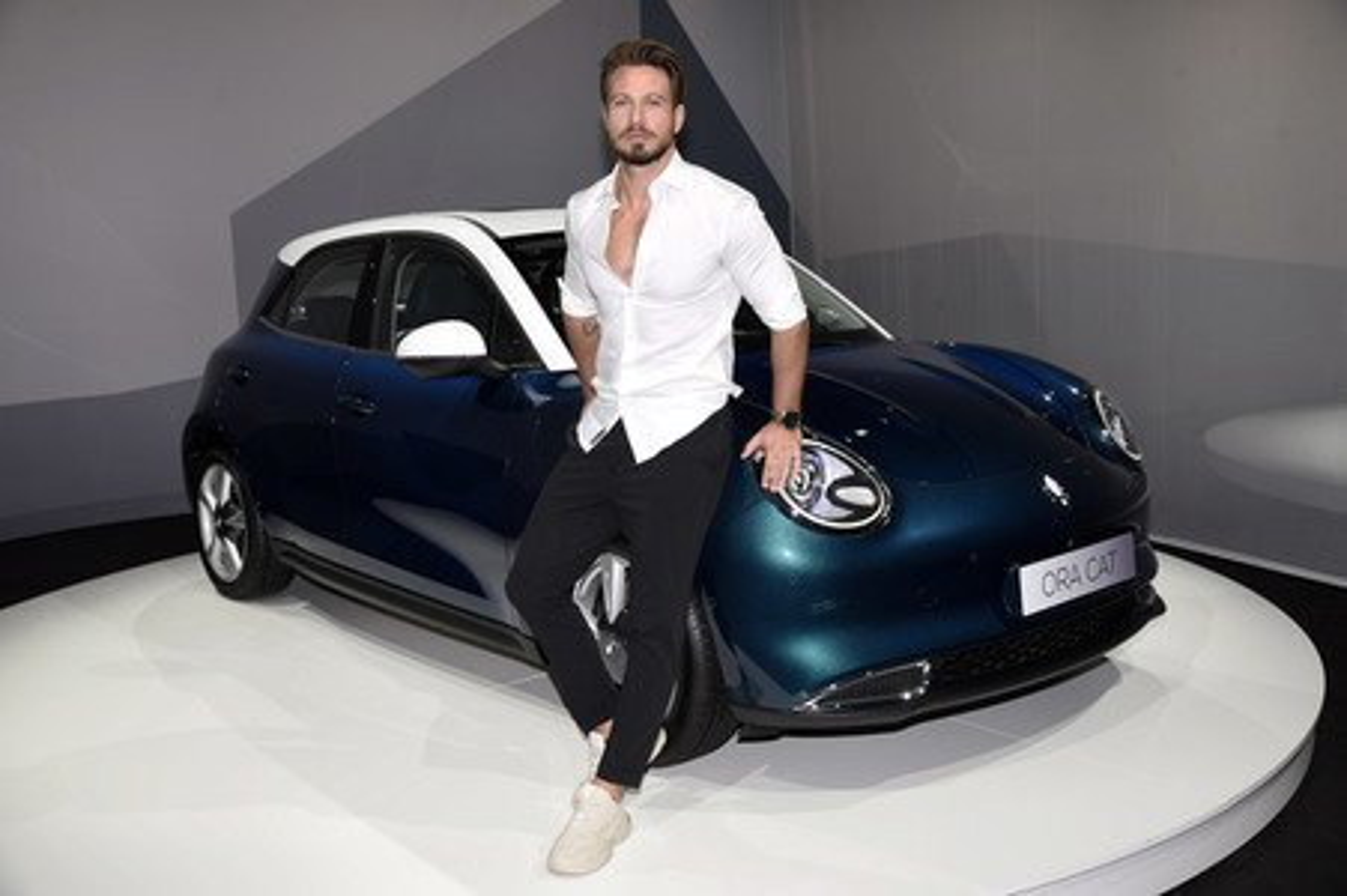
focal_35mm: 34
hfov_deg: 55.8
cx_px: 674
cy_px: 448
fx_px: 1271
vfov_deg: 38.8
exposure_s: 1/125
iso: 400
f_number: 6.3
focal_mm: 34
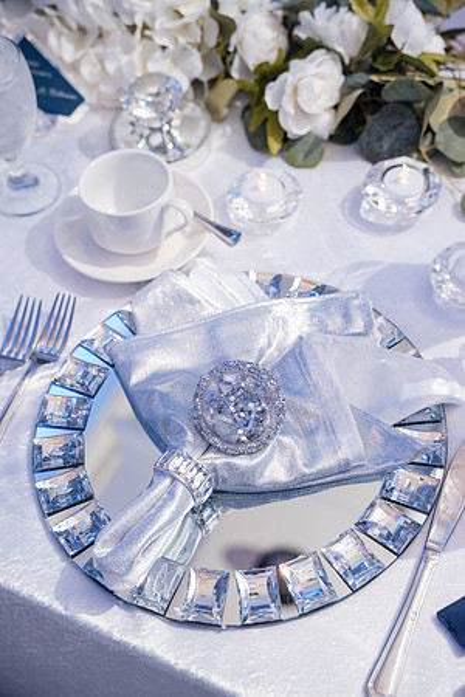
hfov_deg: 24.6
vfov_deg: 36.2
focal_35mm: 55
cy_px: 348
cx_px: 232
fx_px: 1066
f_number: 4
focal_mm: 55
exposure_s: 1/250
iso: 2000
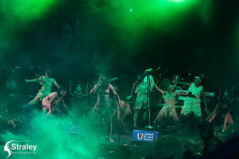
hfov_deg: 7.1
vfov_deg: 4.7
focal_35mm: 290
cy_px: 80
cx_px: 120
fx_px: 1924
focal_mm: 290
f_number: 5.6
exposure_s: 1/200
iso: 3200
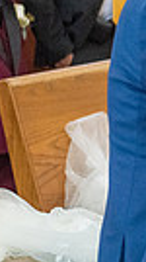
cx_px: 450
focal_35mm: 318
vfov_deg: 6.8
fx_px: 2197
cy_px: 93
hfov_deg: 3.7
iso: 2000
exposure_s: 1/160
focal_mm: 70
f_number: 2.8
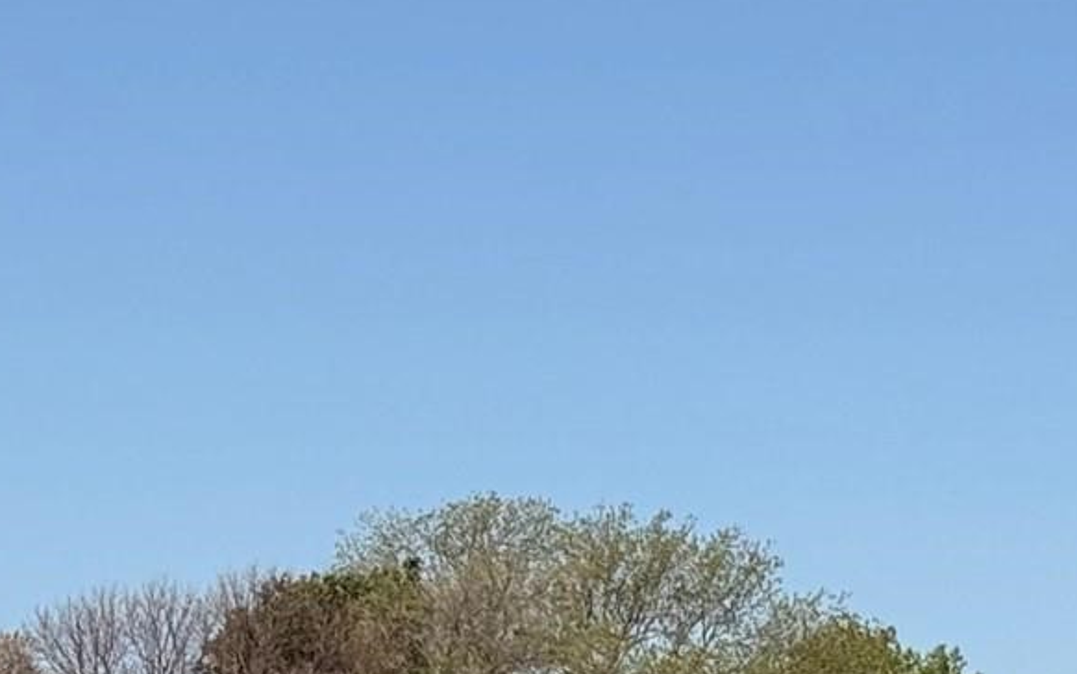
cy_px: 1231
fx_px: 5255
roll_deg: -0.9
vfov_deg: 7.1
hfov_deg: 11.7
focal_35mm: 179
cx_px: 394
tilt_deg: -2.4
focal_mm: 6.76
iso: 64
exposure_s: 1/5208
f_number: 1.78
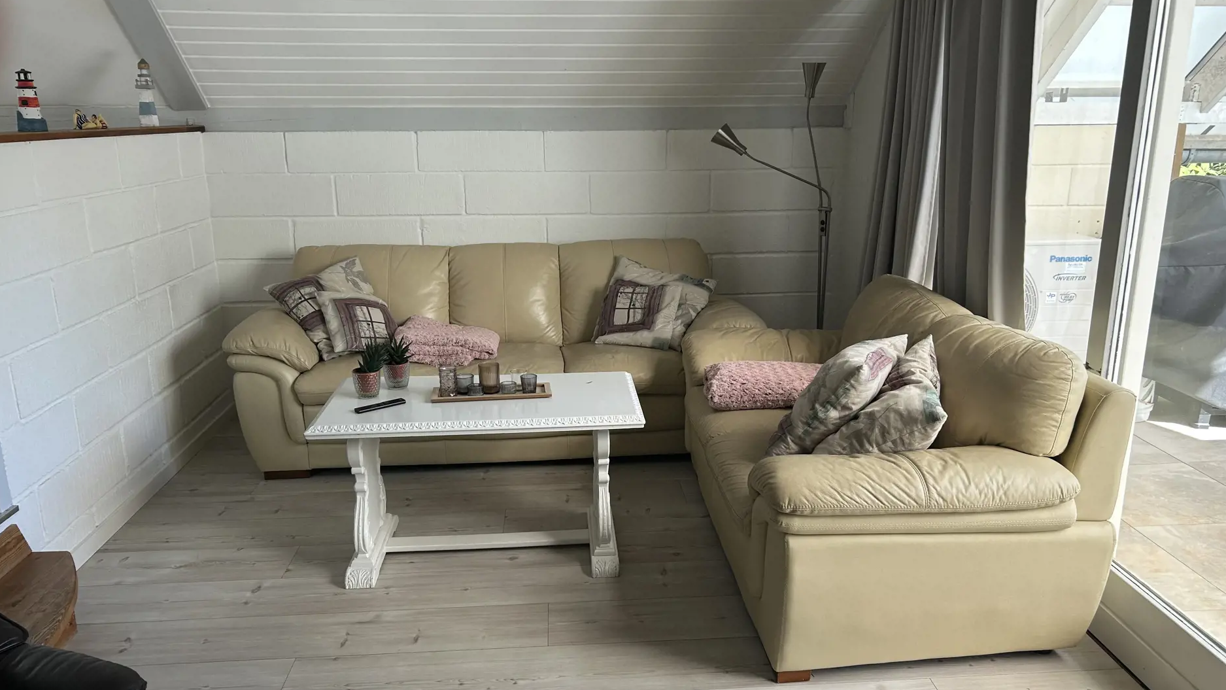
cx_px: 615
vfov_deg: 40.2
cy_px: 375
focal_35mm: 29
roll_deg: +0.7
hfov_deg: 66.1
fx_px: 943
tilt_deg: -16.7
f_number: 1.5
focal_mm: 5.7
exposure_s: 1/194
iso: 50
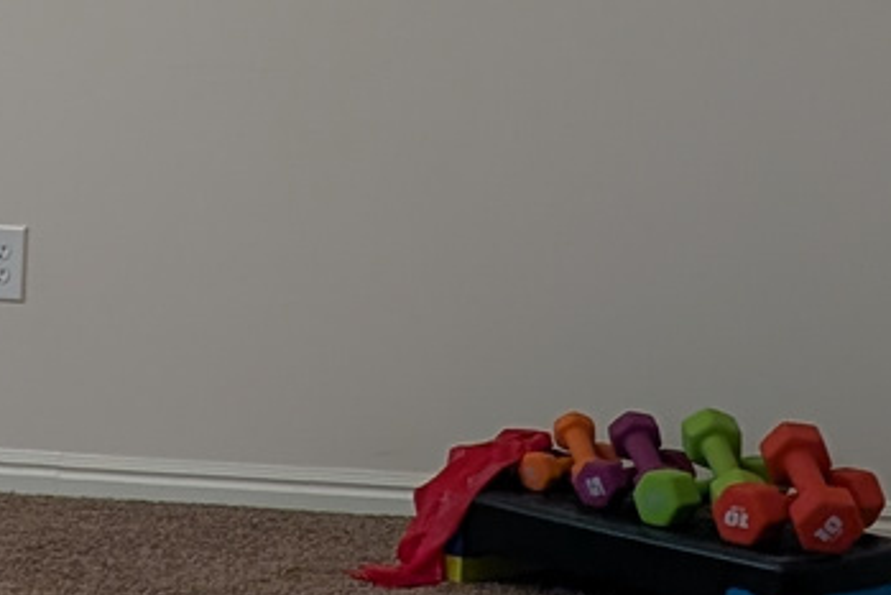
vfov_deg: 9.4
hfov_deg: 12.5
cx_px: -845
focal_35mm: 146
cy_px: 324
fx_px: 3615
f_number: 1.68
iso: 34
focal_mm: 6.9
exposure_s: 1/24
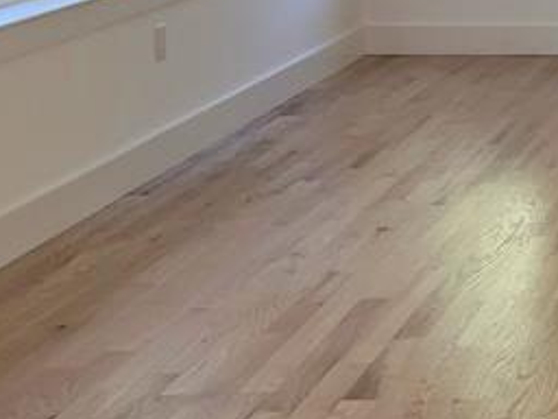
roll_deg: -1.1
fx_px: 1676
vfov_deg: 13.9
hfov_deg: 16.7
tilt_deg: -6.1
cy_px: -59
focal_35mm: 104
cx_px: 898
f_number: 1.6
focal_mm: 5.1
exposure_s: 1/120
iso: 100
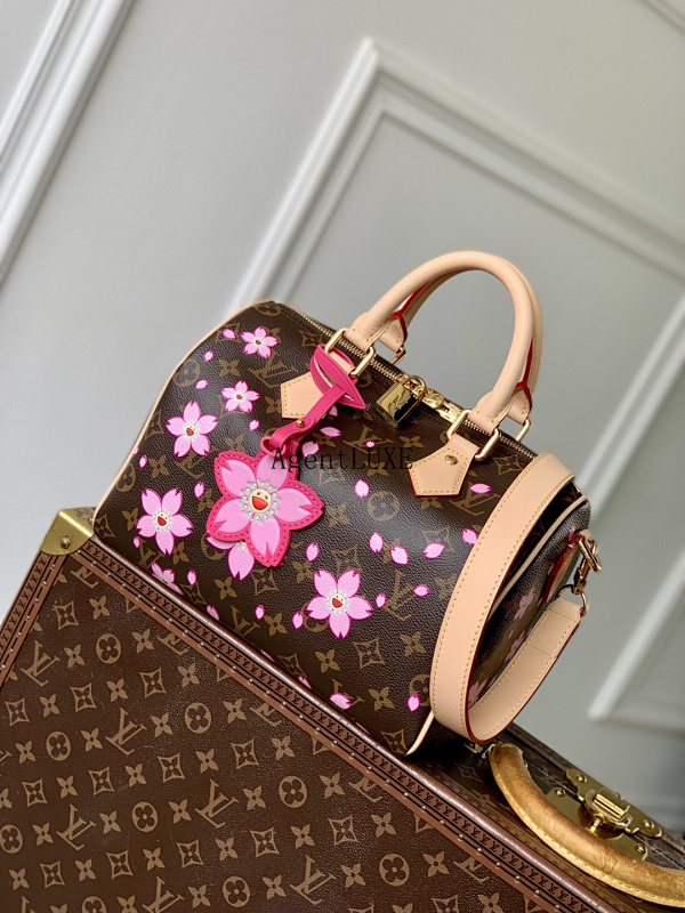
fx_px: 1372
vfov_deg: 36.8
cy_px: 456
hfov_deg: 28.0
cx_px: 342
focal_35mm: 52
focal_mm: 6
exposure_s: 1/122
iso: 20
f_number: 2.4
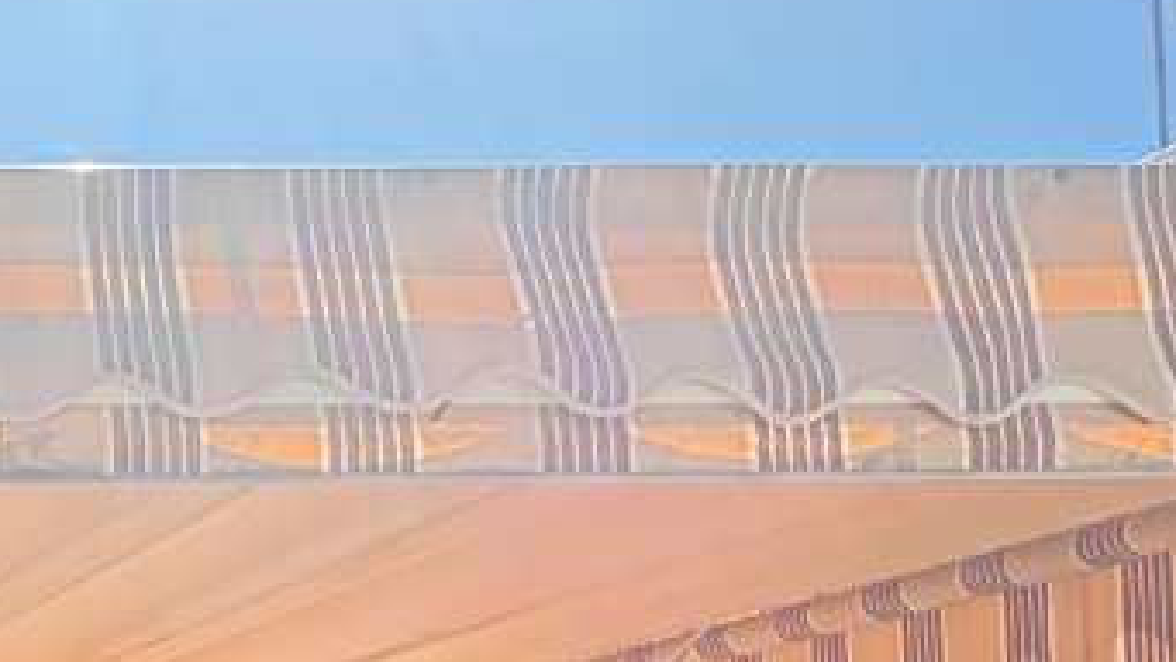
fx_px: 2090
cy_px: 895
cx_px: -686
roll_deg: +0.5
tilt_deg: +4.2
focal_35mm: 67
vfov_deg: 16.8
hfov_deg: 23.5
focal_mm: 2.22
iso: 64
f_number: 2.2
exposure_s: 1/556
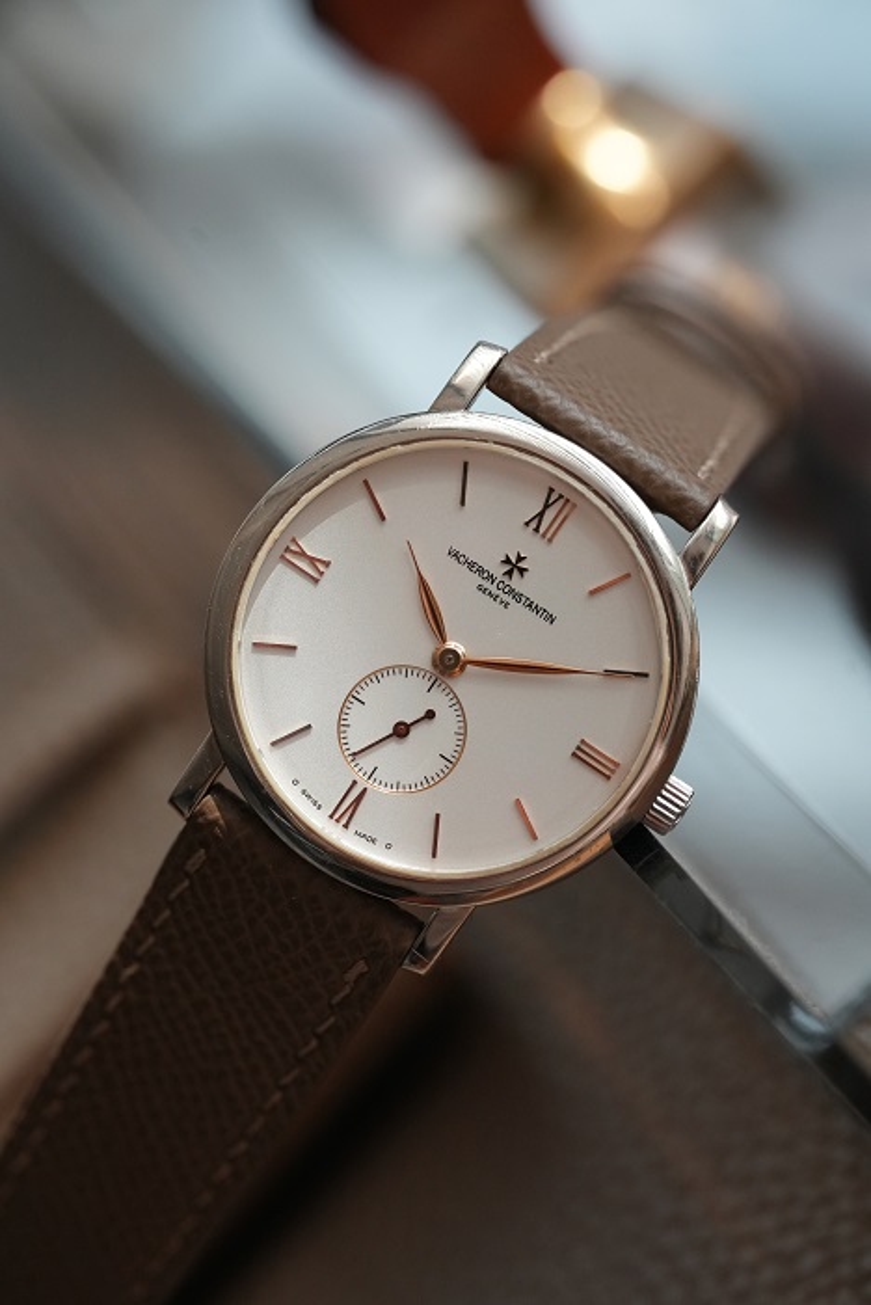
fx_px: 3807
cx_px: 436
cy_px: 652
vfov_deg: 19.4
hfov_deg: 13.1
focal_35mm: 105
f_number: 5.6
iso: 2500
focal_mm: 105
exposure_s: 1/400
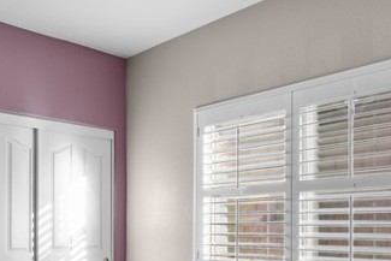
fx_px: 445
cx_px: 84
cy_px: 236
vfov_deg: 31.1
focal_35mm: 41
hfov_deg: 45.3
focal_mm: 13
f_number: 9
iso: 250
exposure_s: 1.6
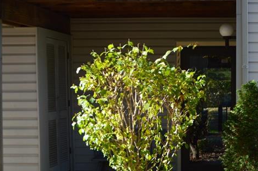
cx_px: 263
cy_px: 87
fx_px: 558
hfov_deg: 24.7
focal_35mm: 78
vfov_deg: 17.4
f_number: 9
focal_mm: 24
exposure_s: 1/160
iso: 400
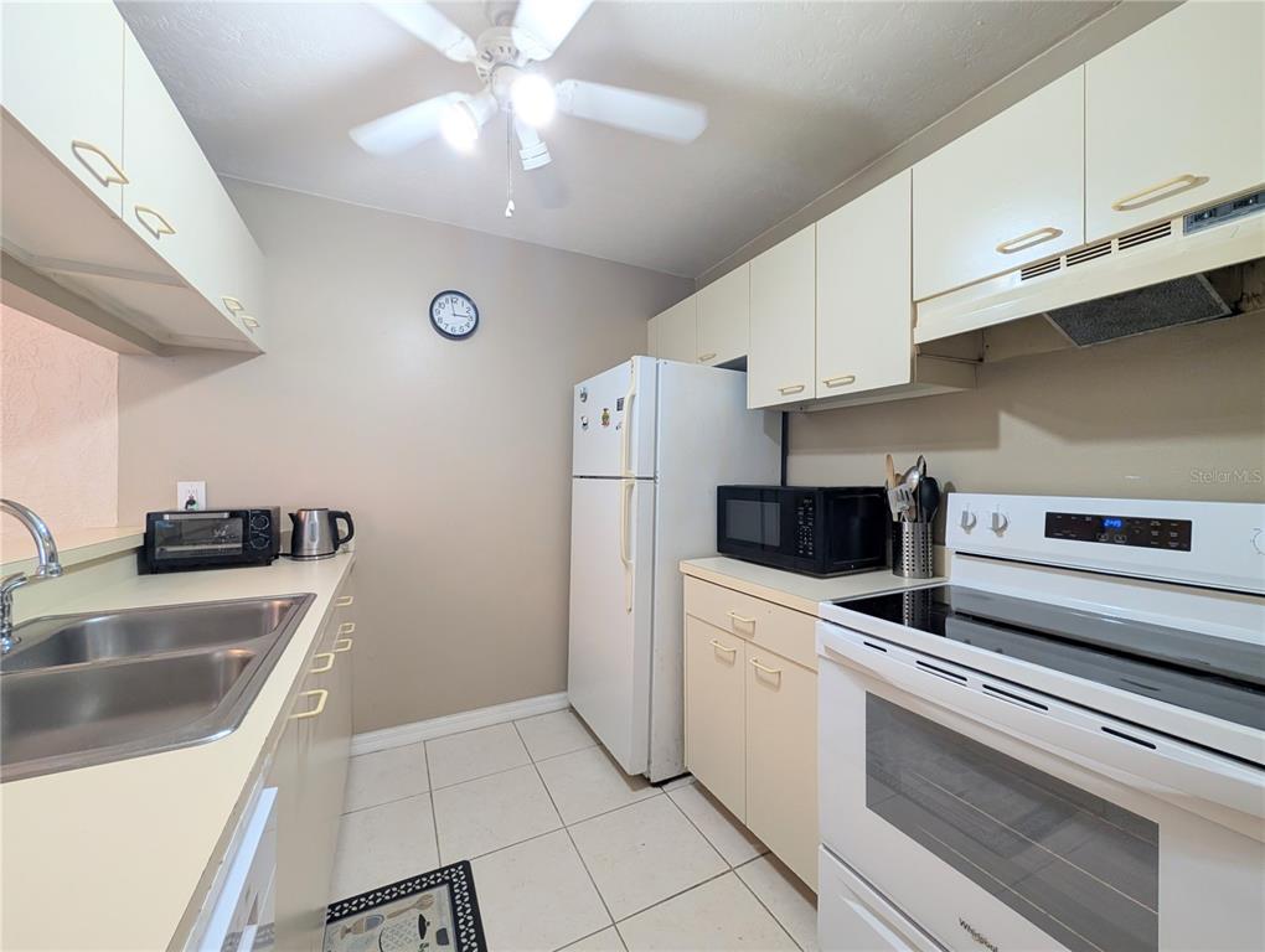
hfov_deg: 110.5
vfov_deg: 94.6
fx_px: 439
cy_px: 476
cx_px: 632
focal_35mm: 12
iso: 126
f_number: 1.7
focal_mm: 2.02
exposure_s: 1/120
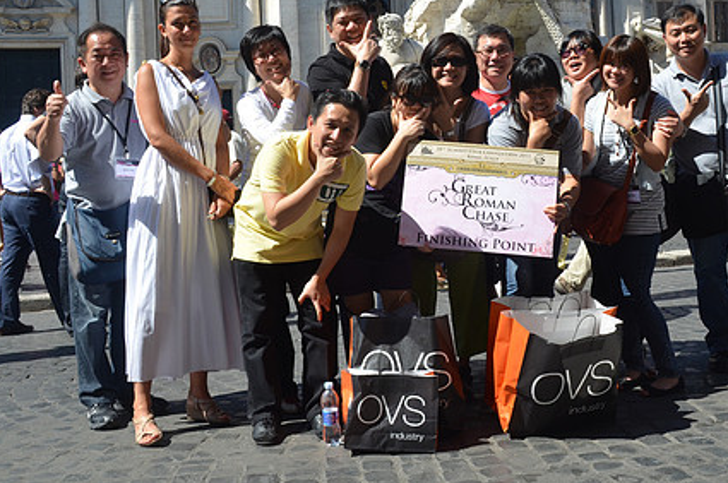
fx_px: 909
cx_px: 449
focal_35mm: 45
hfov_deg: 43.4
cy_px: 156
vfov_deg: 29.5
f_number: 10
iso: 400
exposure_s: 1/400
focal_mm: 22
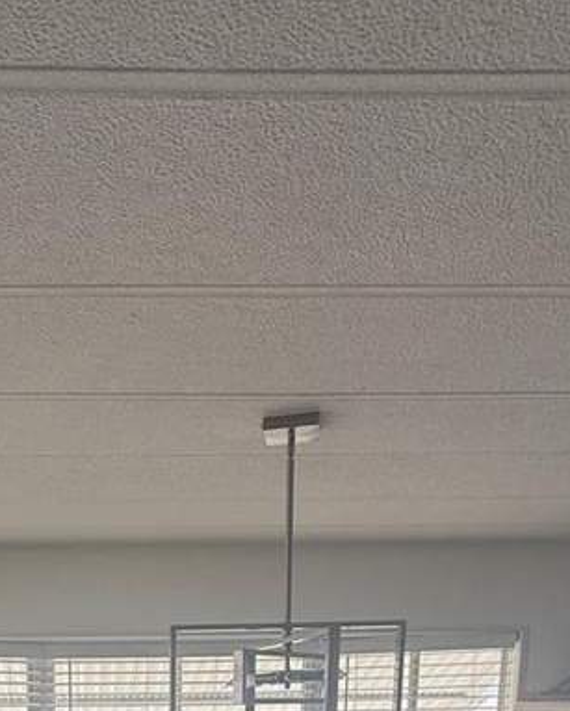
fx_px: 800
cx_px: 82
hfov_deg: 37.2
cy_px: 856
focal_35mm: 38
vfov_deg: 36.7
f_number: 2.2
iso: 50
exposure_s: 1/253
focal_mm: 2.22
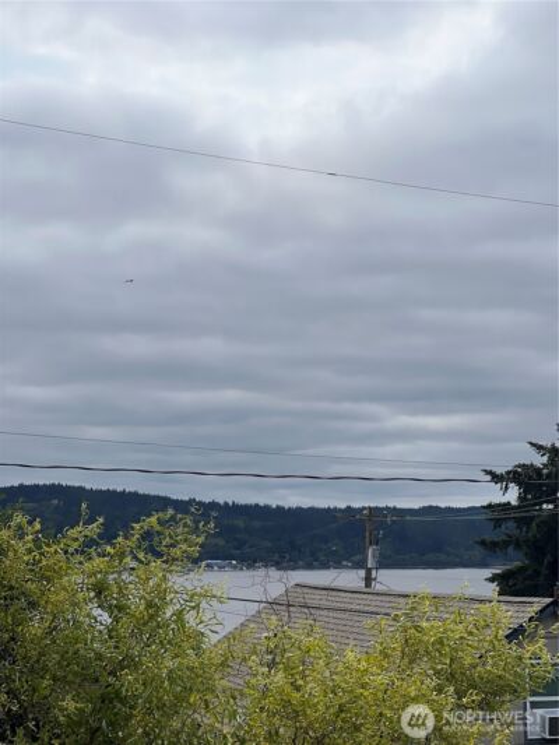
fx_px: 1657
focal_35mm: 77
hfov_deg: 19.1
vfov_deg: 25.3
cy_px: 372
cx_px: 280
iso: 32
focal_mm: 9
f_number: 2.8
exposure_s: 1/1783
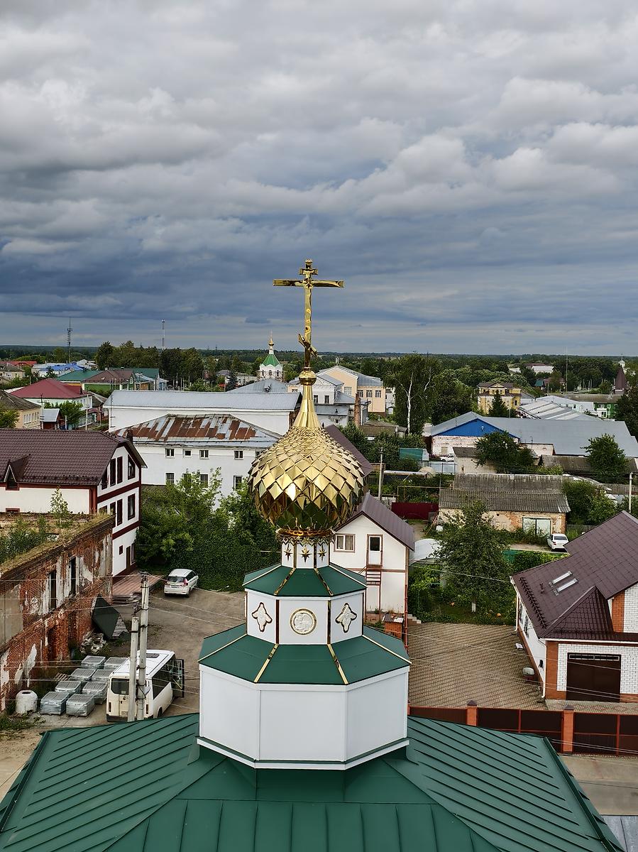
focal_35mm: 38
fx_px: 934
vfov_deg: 49.0
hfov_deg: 37.7
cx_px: 319
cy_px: 426
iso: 72
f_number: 1.57
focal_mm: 6.54
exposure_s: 1/1429
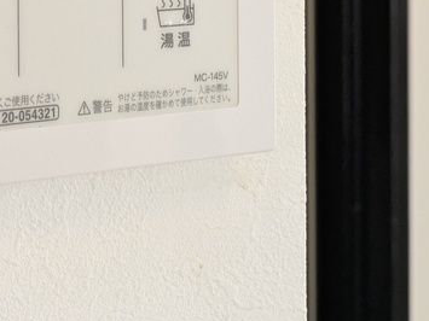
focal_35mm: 138
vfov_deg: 10.5
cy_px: -91
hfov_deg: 14.2
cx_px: 48
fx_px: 1710
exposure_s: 1/60
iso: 103
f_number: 1.89
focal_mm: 5.43
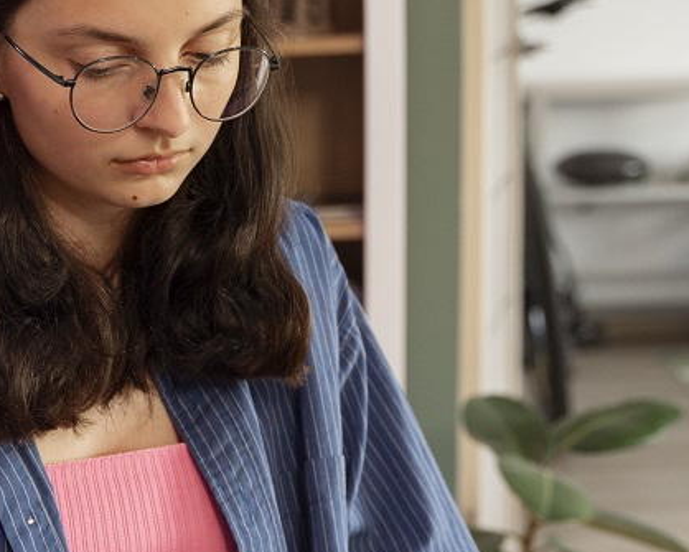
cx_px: 321
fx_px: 2143
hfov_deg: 18.3
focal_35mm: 105
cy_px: 419
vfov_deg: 14.6
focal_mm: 39
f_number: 2.8
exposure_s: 1/60
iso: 1250
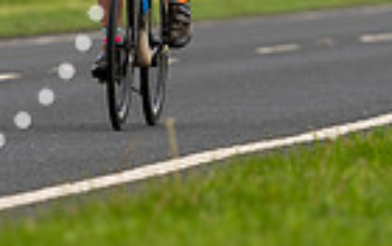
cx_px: 140
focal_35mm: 954
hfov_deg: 2.2
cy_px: -121
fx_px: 10208
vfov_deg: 1.4
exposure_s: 1/320
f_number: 3.5
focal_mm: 180
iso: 100
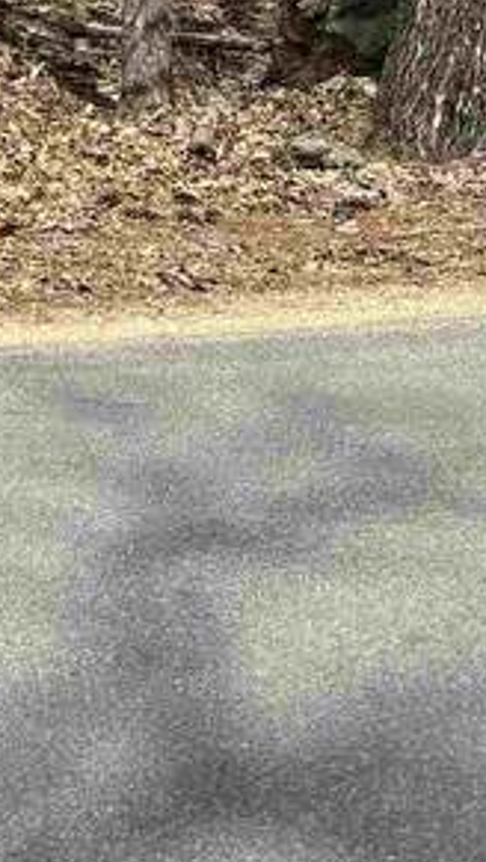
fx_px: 2631
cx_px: -1088
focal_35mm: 115
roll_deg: -2.8
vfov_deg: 16.6
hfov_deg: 8.4
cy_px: -492
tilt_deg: +5.0
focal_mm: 6.76
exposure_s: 1/4405
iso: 80
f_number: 1.78
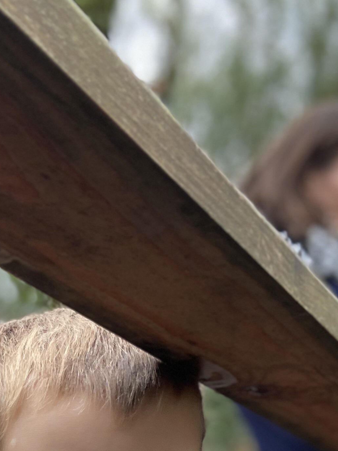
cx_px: 56
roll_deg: +2.7
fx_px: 989
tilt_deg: +2.6
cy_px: 584
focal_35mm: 76
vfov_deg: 22.9
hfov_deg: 19.2
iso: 125
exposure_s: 1/121
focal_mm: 4.25
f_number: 1.8
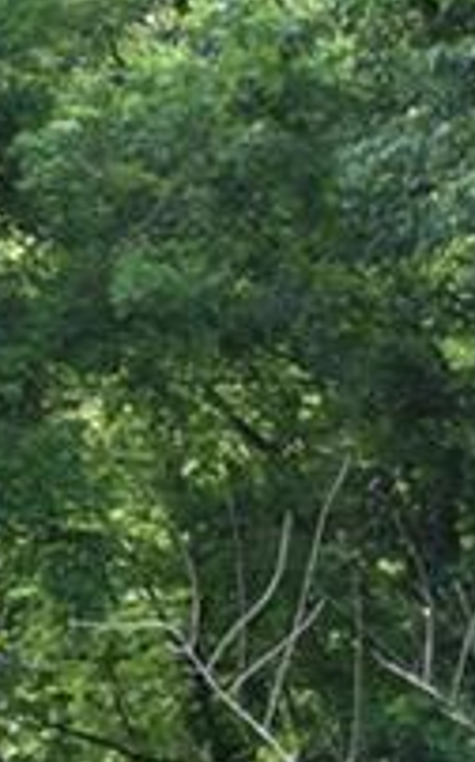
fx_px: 3858
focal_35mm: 186
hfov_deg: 6.8
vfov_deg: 10.8
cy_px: 1162
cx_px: 912
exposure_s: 1/200
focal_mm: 24
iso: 400
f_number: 7.1
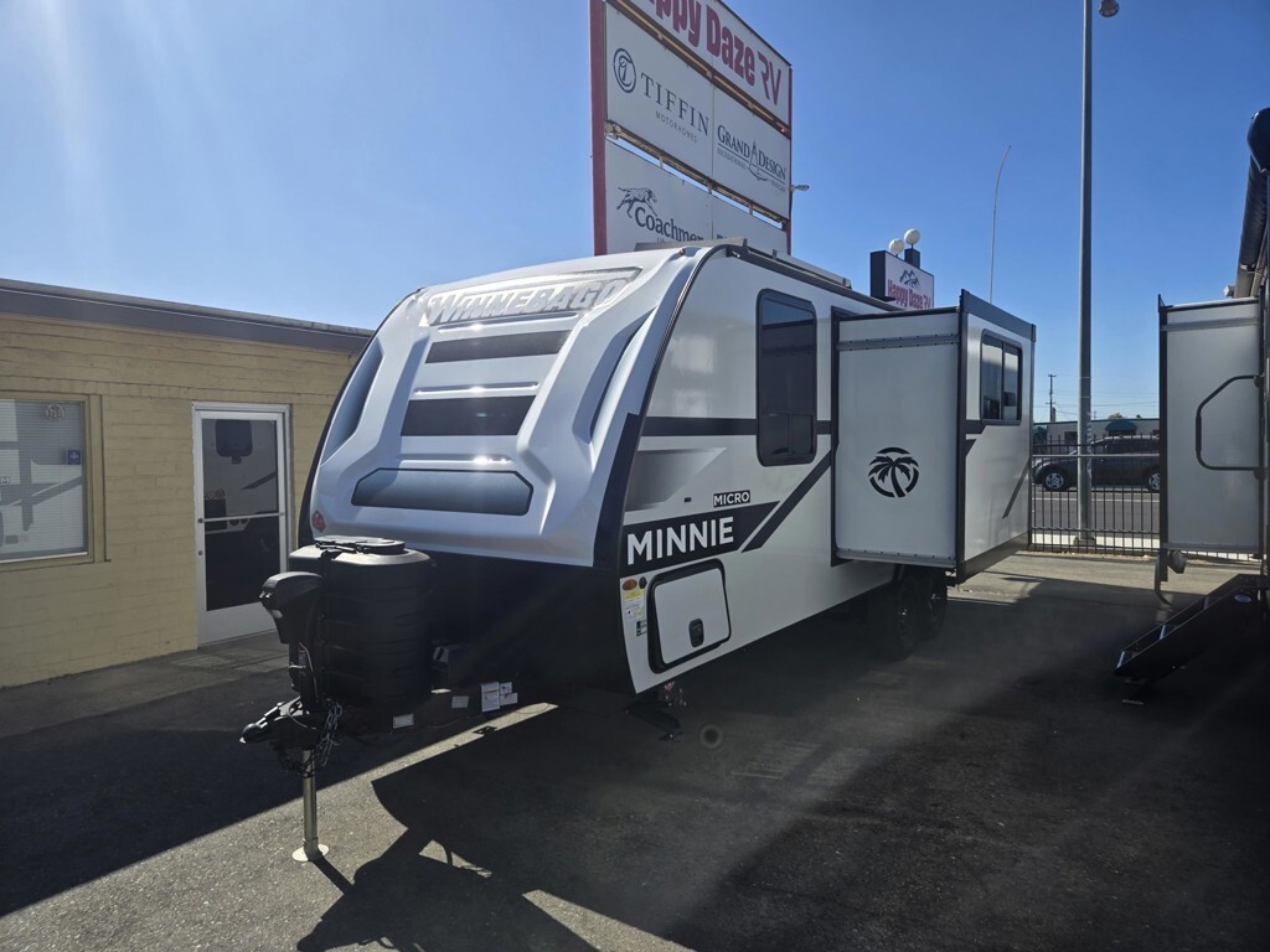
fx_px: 844
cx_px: 635
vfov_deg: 58.9
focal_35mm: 23
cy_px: 476
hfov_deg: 73.9
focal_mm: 5.4
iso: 25
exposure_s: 1/1765
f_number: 1.8
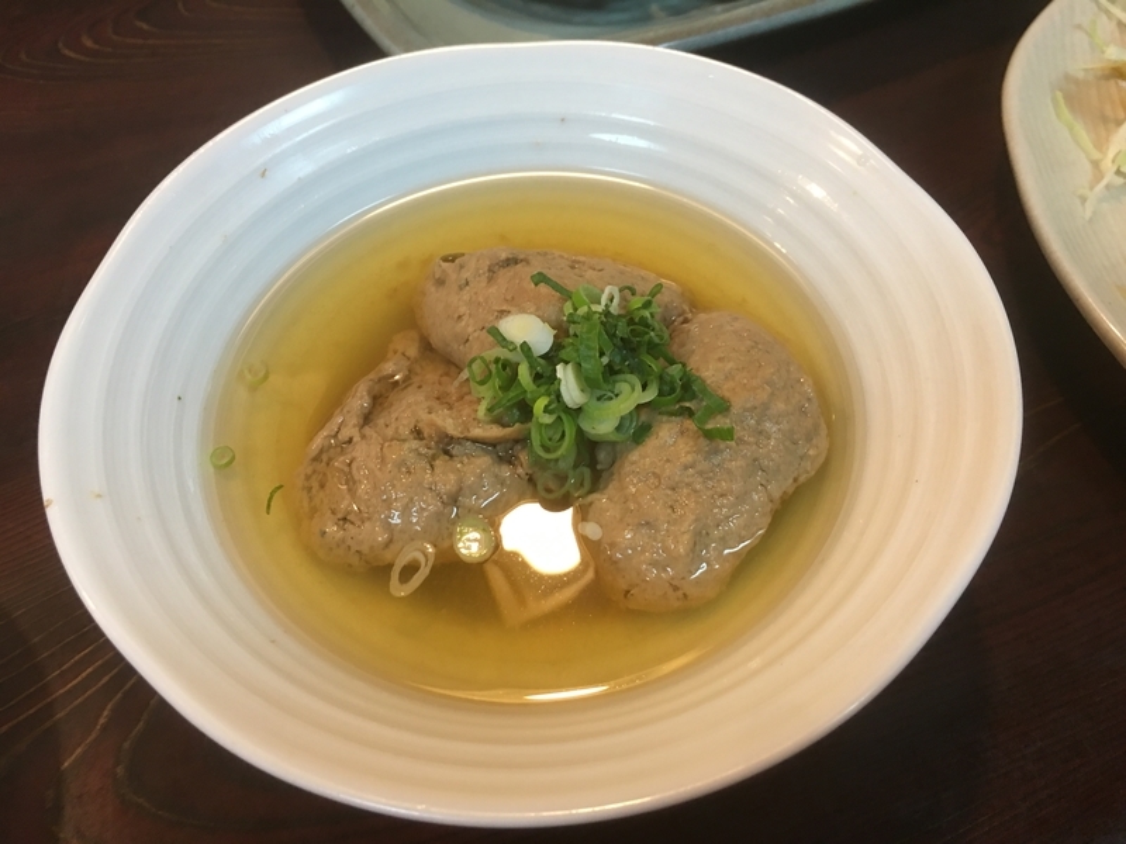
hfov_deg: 61.7
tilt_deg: -54.8
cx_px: 563
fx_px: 943
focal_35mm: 29
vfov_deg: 48.2
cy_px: 422
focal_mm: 4.15
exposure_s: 1/15
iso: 64
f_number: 2.2
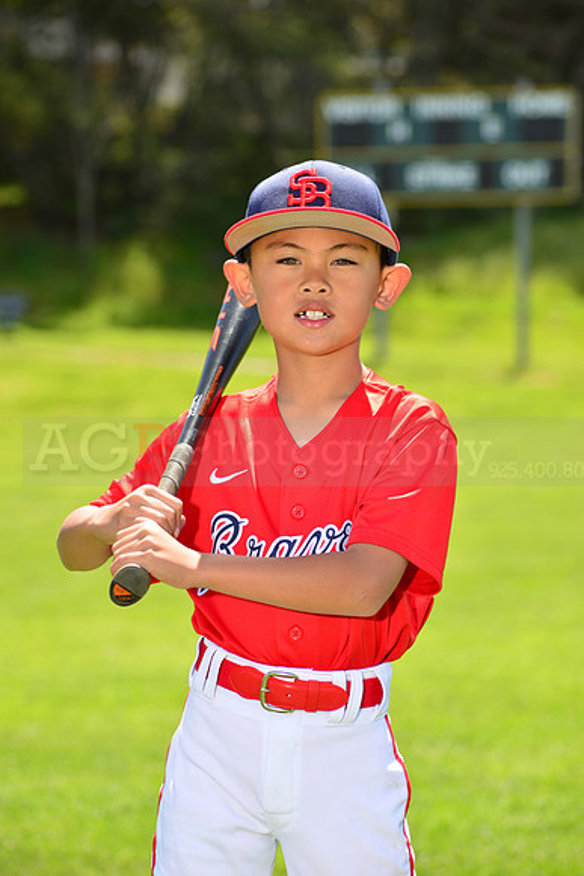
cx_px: 292
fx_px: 4134
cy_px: 438
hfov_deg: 8.1
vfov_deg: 12.1
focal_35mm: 170
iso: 200
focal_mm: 170
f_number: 8
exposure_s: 1/250
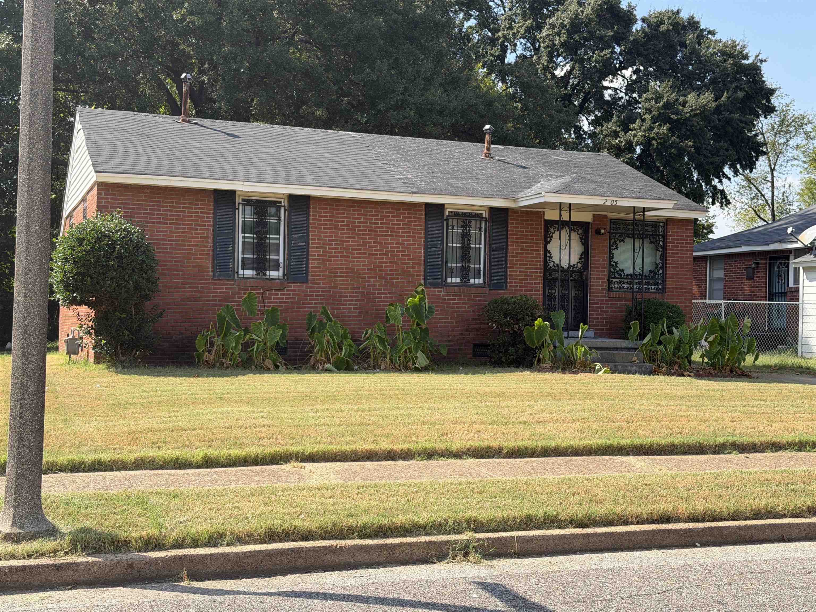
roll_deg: -0.8
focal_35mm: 48
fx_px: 1131
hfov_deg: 39.7
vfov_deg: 30.3
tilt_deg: +0.8
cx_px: 408
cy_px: 306
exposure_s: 1/2342
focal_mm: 6.76
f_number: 1.78
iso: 64
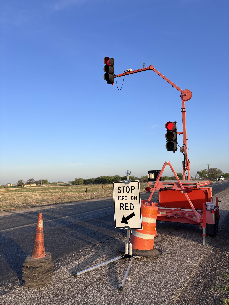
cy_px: 152
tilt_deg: +6.6
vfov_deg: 67.3
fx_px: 229
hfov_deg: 53.1
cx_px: 114
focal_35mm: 26
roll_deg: +1.5
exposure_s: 1/1080
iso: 50
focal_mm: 5.96
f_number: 1.6
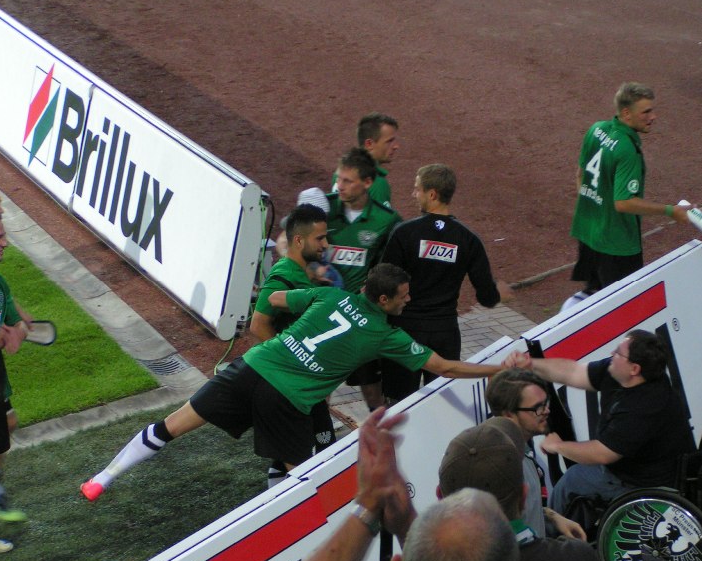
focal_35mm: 120
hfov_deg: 16.0
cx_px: 357
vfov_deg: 12.8
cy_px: 276
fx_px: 2492
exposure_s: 1/50
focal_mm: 16.6
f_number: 3.5
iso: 200
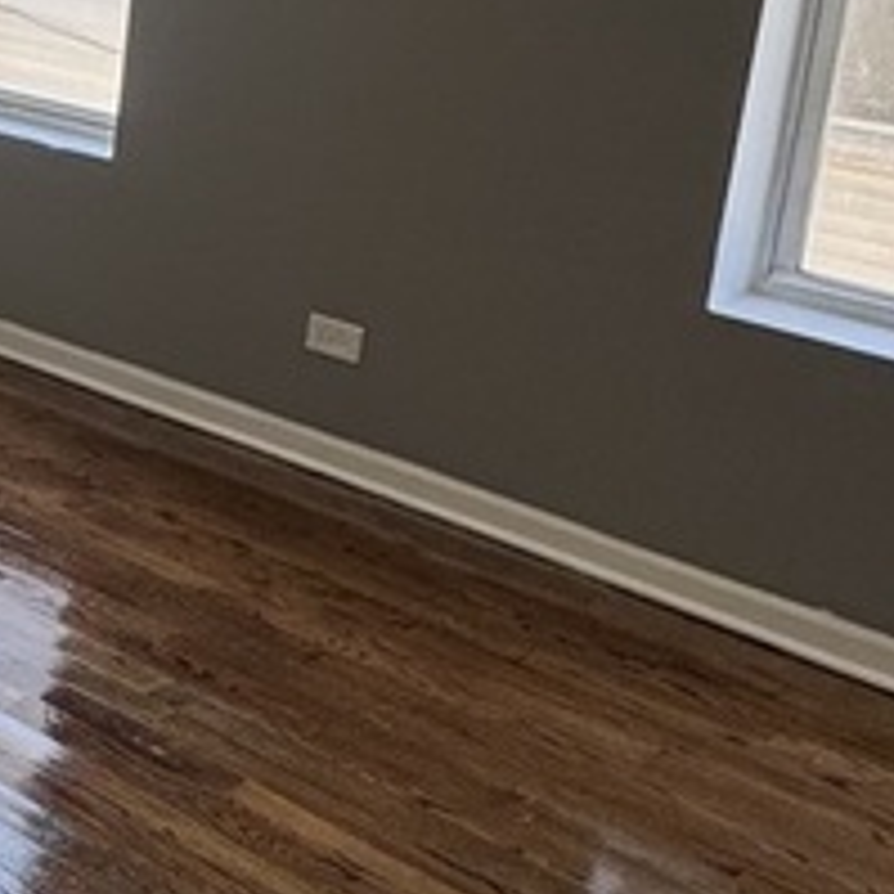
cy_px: 180
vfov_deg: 25.3
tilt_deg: -11.7
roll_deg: -2.6
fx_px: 1958
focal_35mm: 67
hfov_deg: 21.6
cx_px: -445
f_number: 2.2
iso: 64
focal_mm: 2.22
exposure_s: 1/99
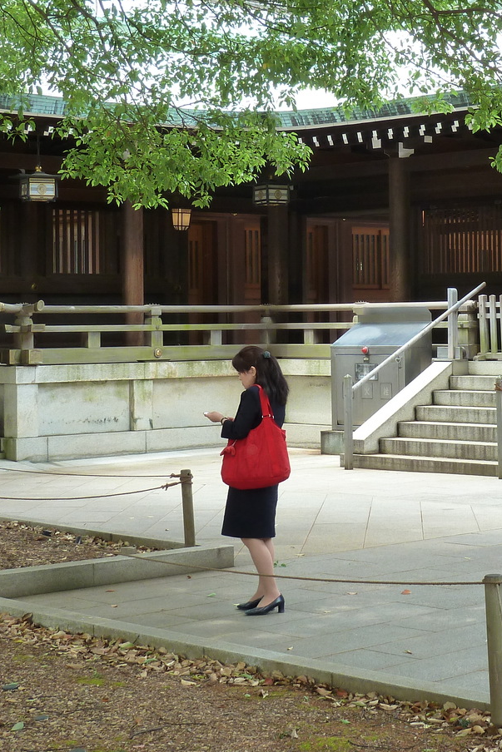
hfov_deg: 16.7
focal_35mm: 81
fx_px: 1693
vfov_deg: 25.0
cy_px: 289
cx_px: 405
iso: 125
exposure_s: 1/50
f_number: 3.7
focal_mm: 7.3
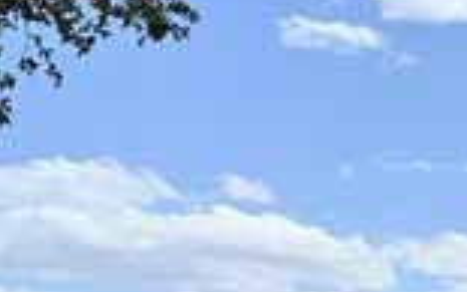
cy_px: 468
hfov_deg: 10.4
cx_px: 1202
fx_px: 2139
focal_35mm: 168
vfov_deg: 7.6
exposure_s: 1/320
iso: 64
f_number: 6.3
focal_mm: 32
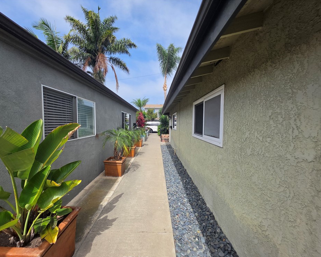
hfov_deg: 100.7
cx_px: 158
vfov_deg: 87.9
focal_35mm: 14
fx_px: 133
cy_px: 132
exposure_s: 1/2000
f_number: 1.9
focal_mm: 2.2
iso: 50
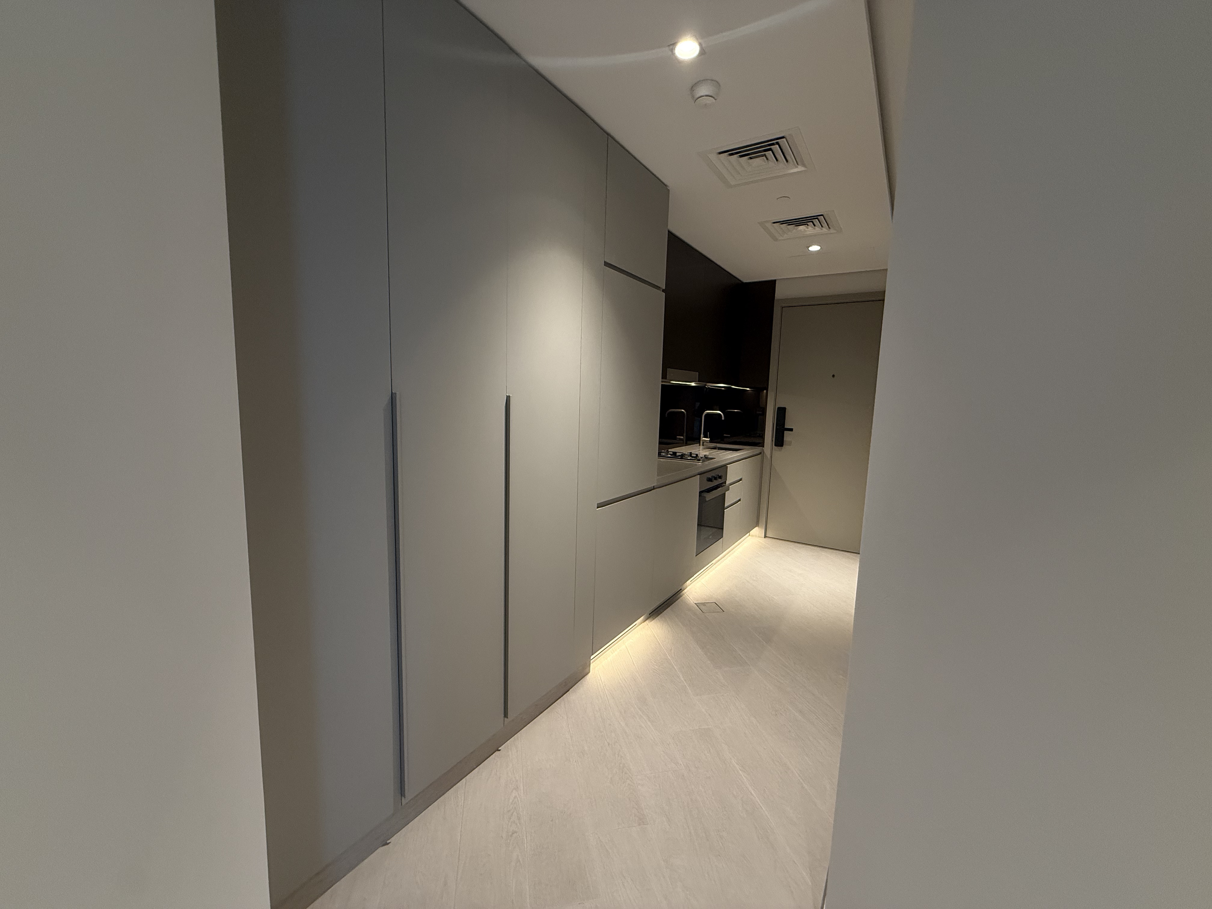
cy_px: 454
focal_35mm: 14
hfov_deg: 102.1
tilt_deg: -7.5
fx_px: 490
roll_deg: -1.0
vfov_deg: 85.7
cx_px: 606
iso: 200
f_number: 2.2
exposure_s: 1/100
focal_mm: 2.22
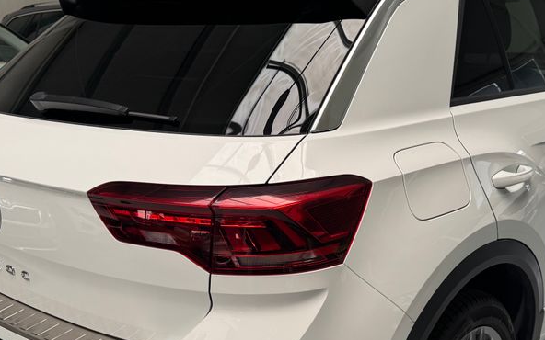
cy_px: 250
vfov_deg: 28.8
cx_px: 343
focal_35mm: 44
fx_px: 654
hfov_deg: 44.9
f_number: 1.78
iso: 80
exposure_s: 1/294
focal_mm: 6.76
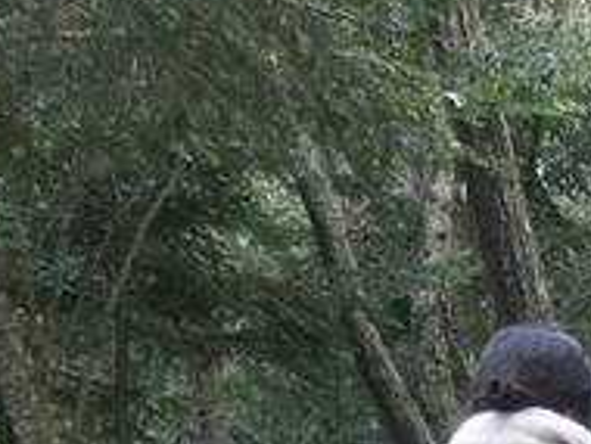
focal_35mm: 126
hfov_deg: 13.5
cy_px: 782
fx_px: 2154
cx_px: 1154
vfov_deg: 11.1
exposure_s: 1/120
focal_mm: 4
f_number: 2.2
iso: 64
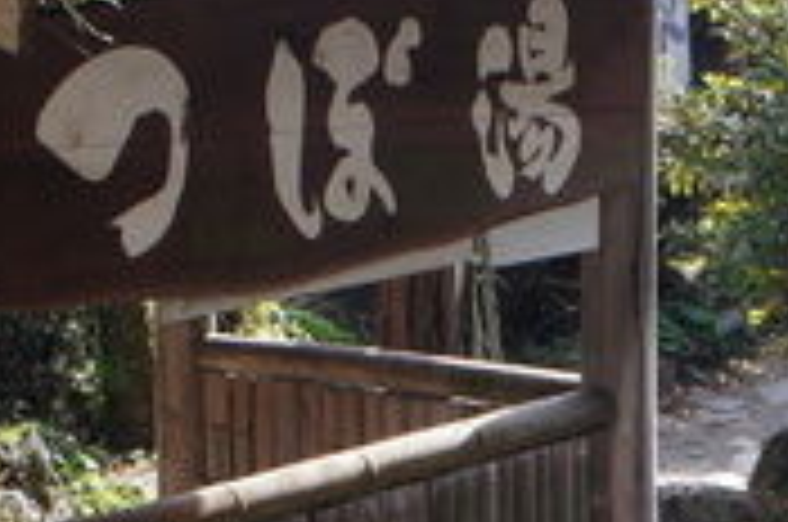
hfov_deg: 14.5
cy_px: 558
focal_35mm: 140
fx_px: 3059
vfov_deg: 9.7
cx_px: 723
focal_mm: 20
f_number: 9
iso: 200
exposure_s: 1/40
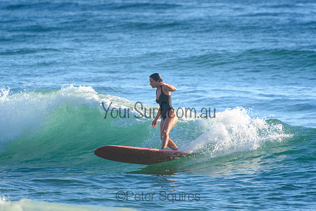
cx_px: 158
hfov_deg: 3.4
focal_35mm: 600
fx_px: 5268
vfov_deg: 2.3
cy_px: 106
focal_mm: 400
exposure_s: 1/2500
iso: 640
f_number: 5.6
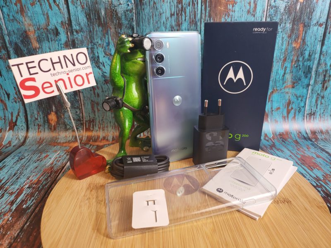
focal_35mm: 24
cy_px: 124
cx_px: 166
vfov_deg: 56.8
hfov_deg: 71.6
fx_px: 229
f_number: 1.8
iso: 160
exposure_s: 1/50
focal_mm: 5
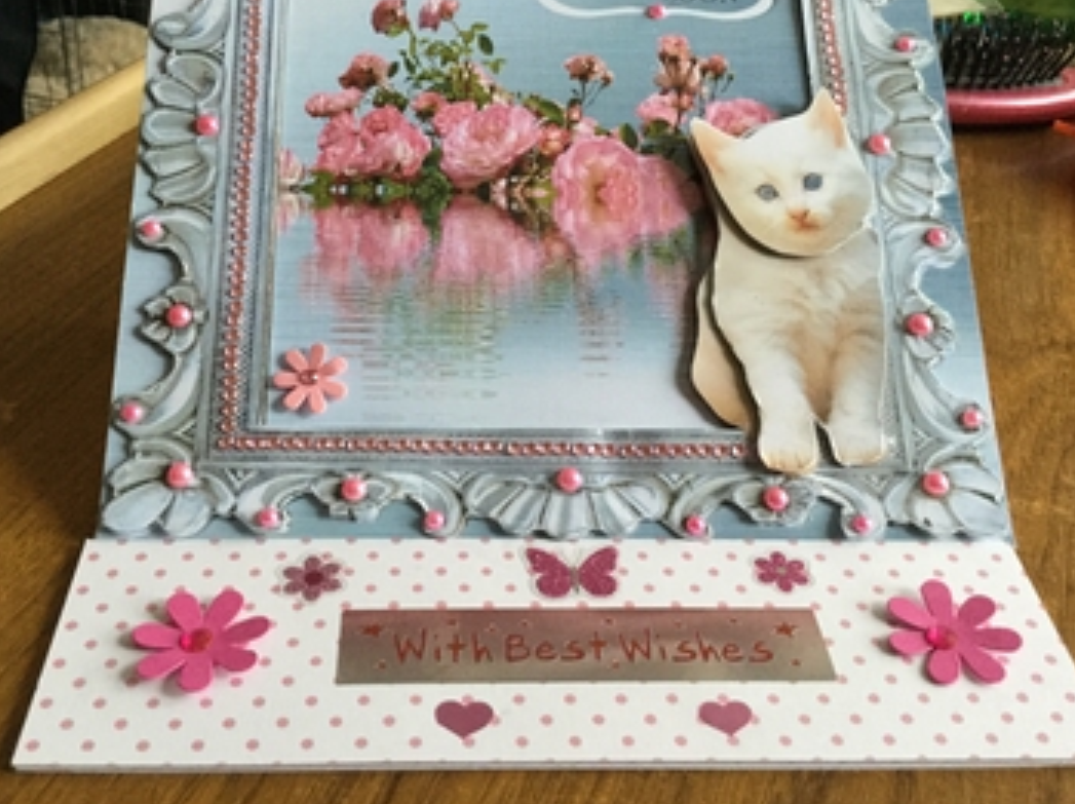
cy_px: 303
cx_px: 499
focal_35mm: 40
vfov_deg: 35.7
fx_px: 1241
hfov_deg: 46.8
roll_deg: -3.7
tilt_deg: -31.4
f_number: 2.4
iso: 160
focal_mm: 3.3
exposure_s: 1/33
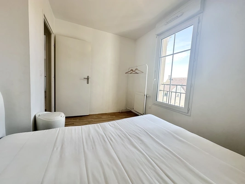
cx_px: 122
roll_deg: -3.4
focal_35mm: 14
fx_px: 99
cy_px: 92
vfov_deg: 85.7
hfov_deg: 102.1
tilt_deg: -4.7
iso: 40
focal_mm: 2.22
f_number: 2.2
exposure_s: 1/161
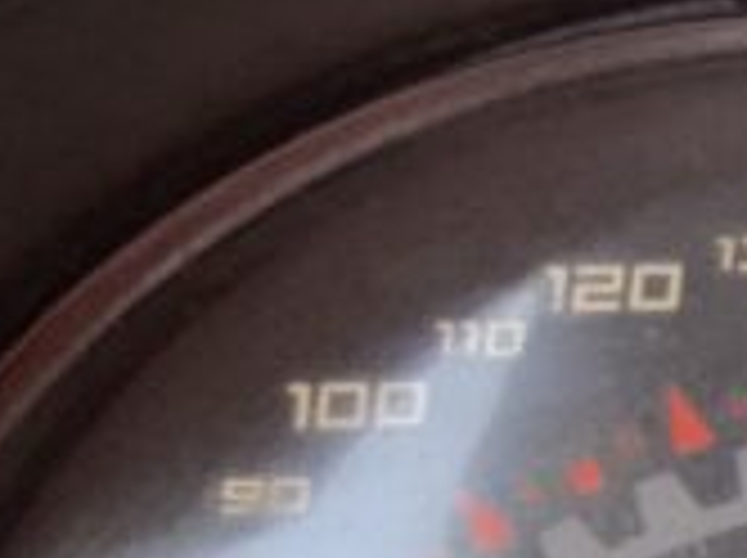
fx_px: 3857
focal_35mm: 179
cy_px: 1107
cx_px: 2254
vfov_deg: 7.9
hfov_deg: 9.0
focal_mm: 3
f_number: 1.8
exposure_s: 1/102
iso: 64
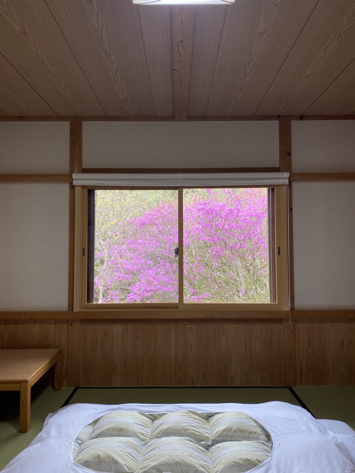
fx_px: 356
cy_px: 236
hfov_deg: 53.1
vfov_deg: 67.3
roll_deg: -0.3
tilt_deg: +2.5
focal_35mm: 26
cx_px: 178
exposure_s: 1/101
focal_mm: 4.25
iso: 32
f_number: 1.8
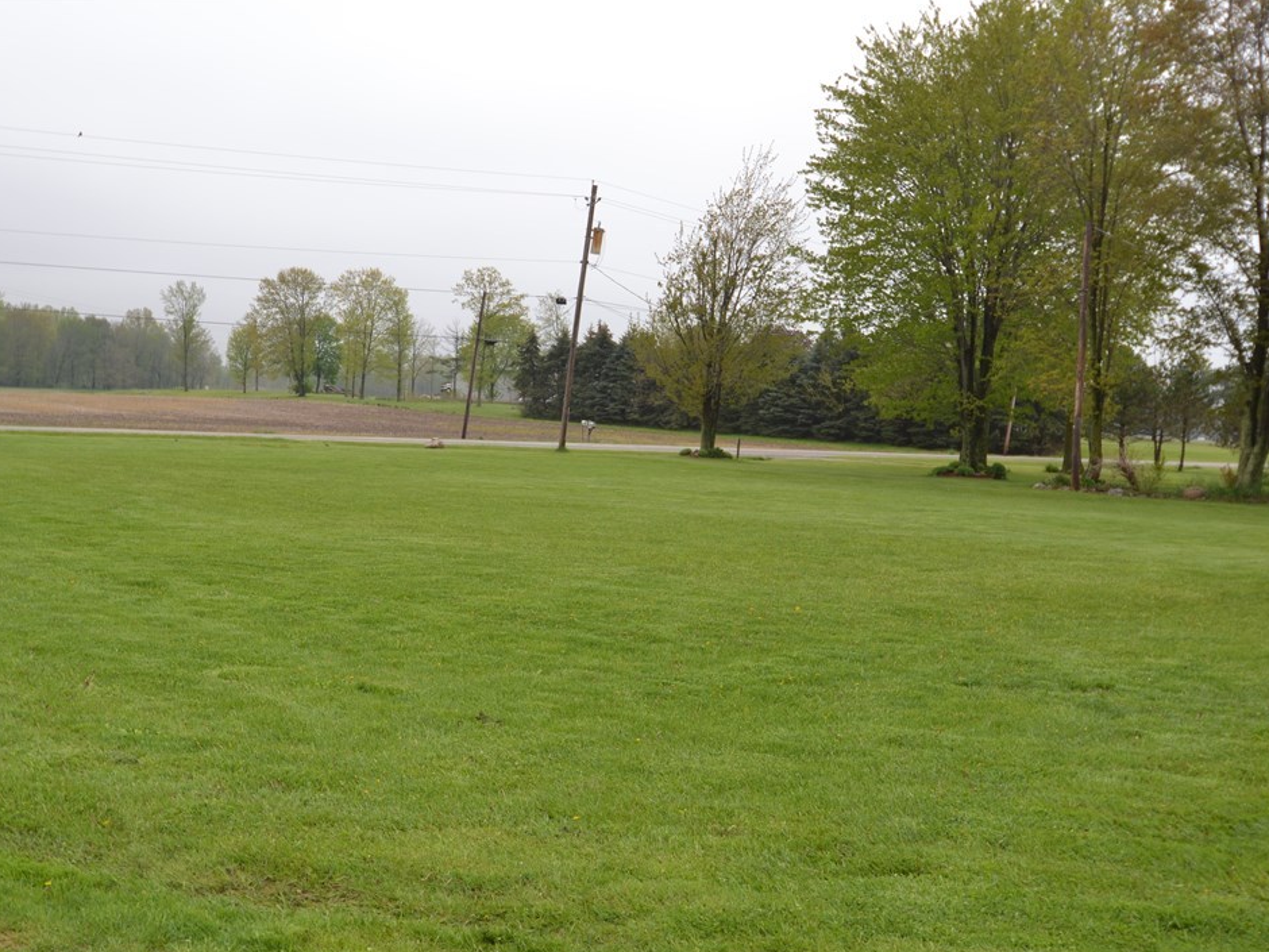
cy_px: 482
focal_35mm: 40
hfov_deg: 46.7
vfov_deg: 36.0
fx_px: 1466
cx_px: 568
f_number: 6.3
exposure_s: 1/200
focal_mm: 24
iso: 100
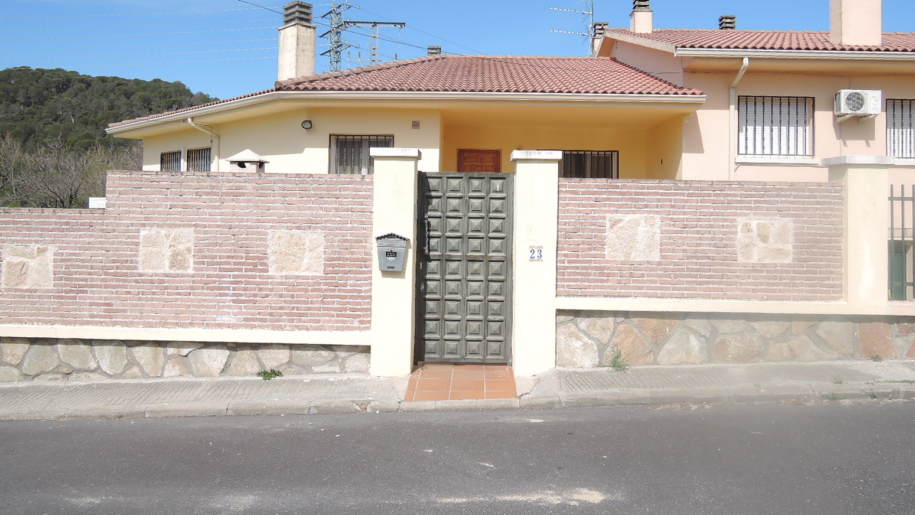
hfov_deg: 69.8
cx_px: 457
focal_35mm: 27
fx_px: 655
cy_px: 181
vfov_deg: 42.5
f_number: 2.8
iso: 80
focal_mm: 5.1
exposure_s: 1/1000
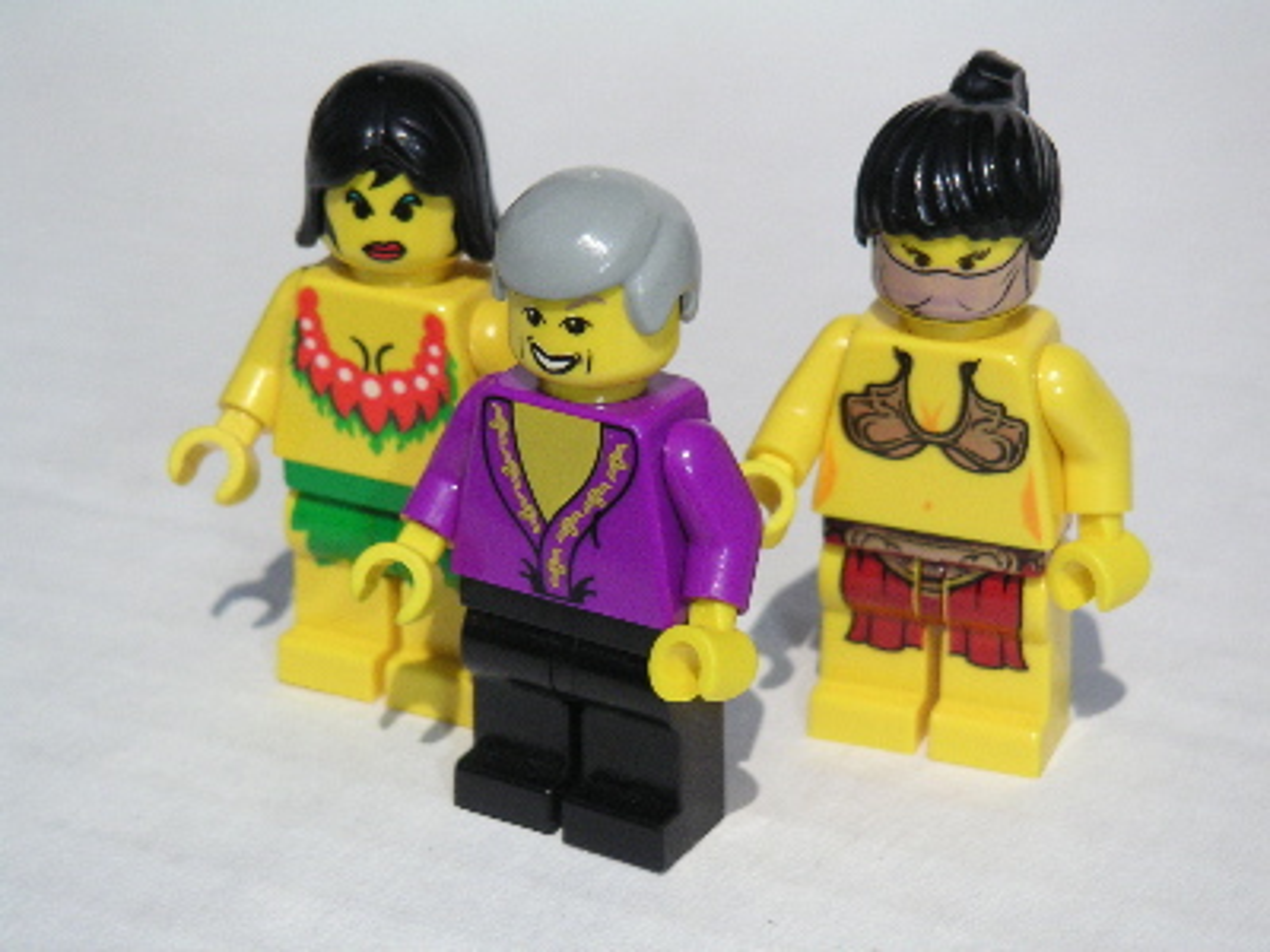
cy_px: 476
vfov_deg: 13.3
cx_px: 635
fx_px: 4072
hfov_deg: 17.7
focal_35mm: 111
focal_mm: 17.1
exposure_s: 1/1000
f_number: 8
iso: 160
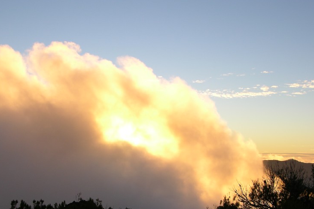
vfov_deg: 26.3
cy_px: 139
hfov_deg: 38.7
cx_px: 119
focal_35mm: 51
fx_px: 445
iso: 50
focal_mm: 8.9
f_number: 5
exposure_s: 1/141
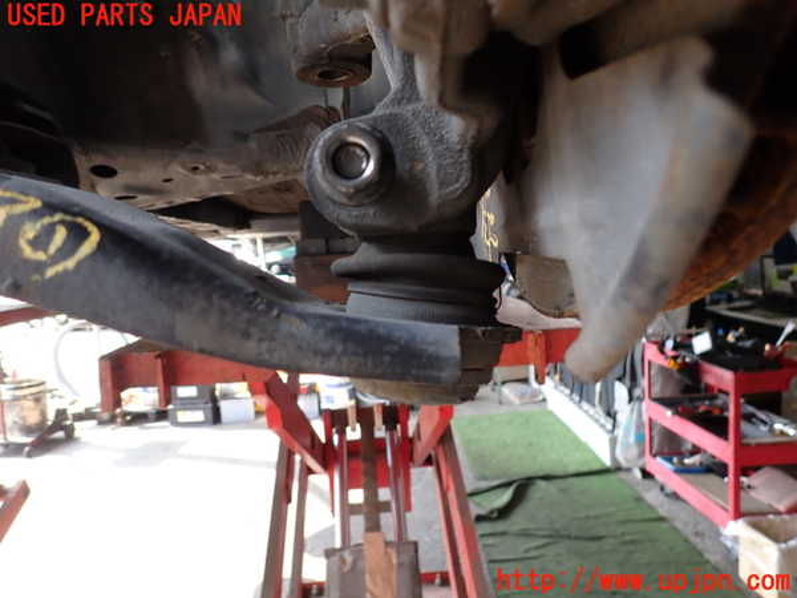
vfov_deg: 54.9
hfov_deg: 69.4
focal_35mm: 25
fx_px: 576
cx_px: 398
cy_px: 299
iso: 100
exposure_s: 1/60
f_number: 2.8
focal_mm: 4.5
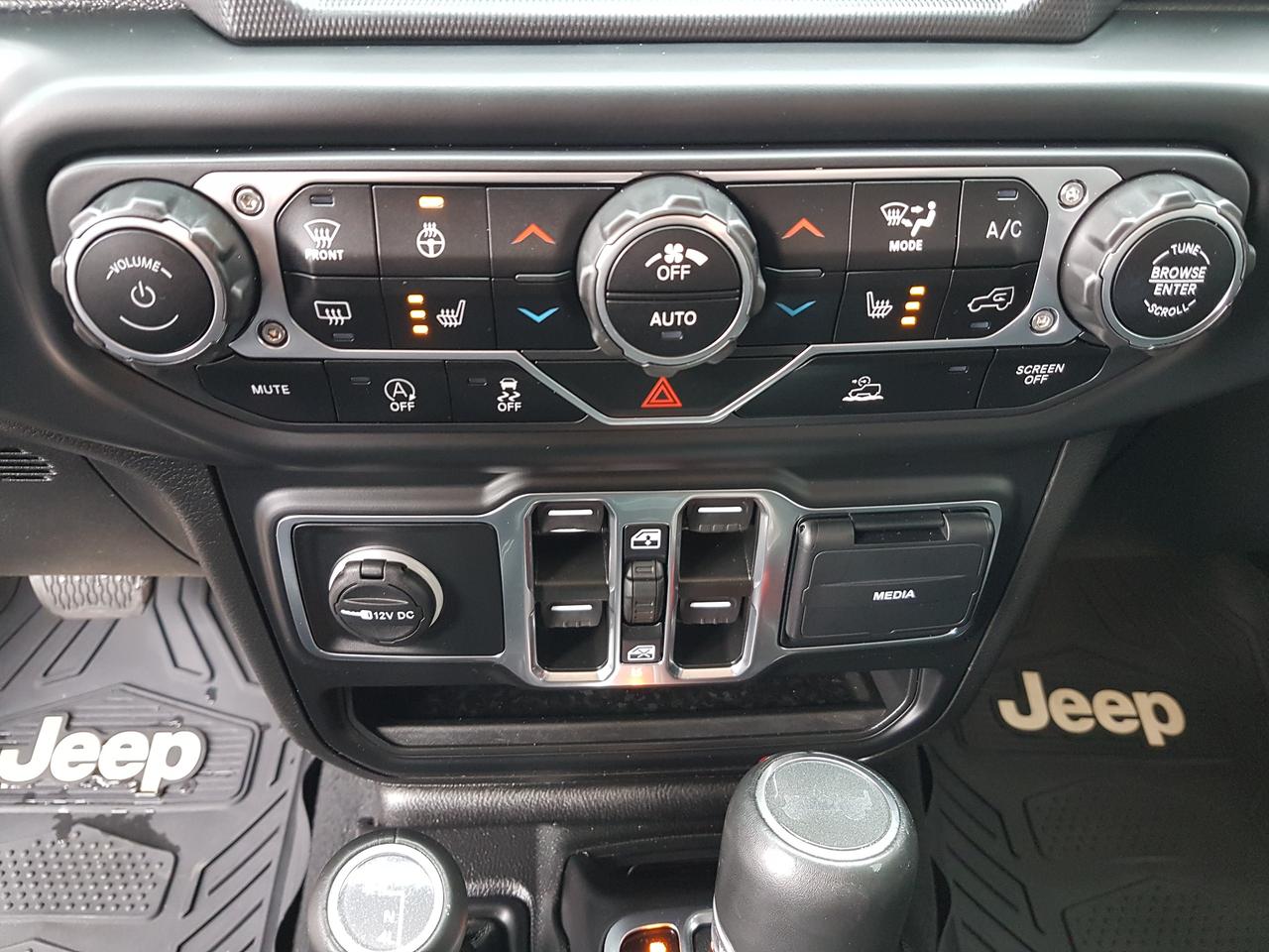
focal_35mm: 26
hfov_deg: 67.3
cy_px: 476
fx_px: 953
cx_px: 634
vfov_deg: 53.1
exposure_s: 1/25
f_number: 1.7
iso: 160
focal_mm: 4.2
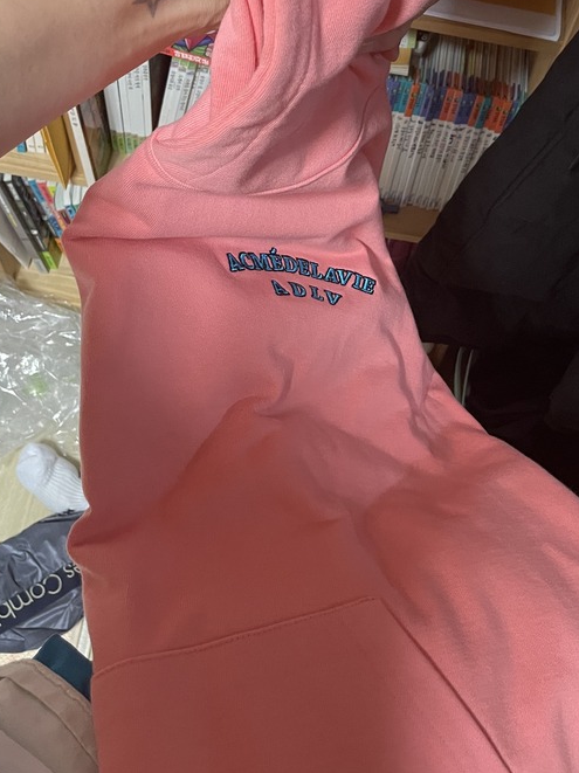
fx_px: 938
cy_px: 333
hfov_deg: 33.8
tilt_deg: -61.6
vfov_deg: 44.7
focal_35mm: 42
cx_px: 413
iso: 400
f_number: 1.6
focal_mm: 4.2
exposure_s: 1/60
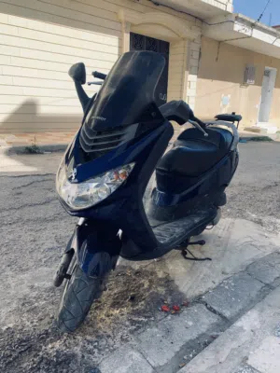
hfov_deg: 53.1
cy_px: 186
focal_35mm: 26
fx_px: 280
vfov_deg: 67.3
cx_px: 140
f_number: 1.8
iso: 25
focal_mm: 4.25
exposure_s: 1/871
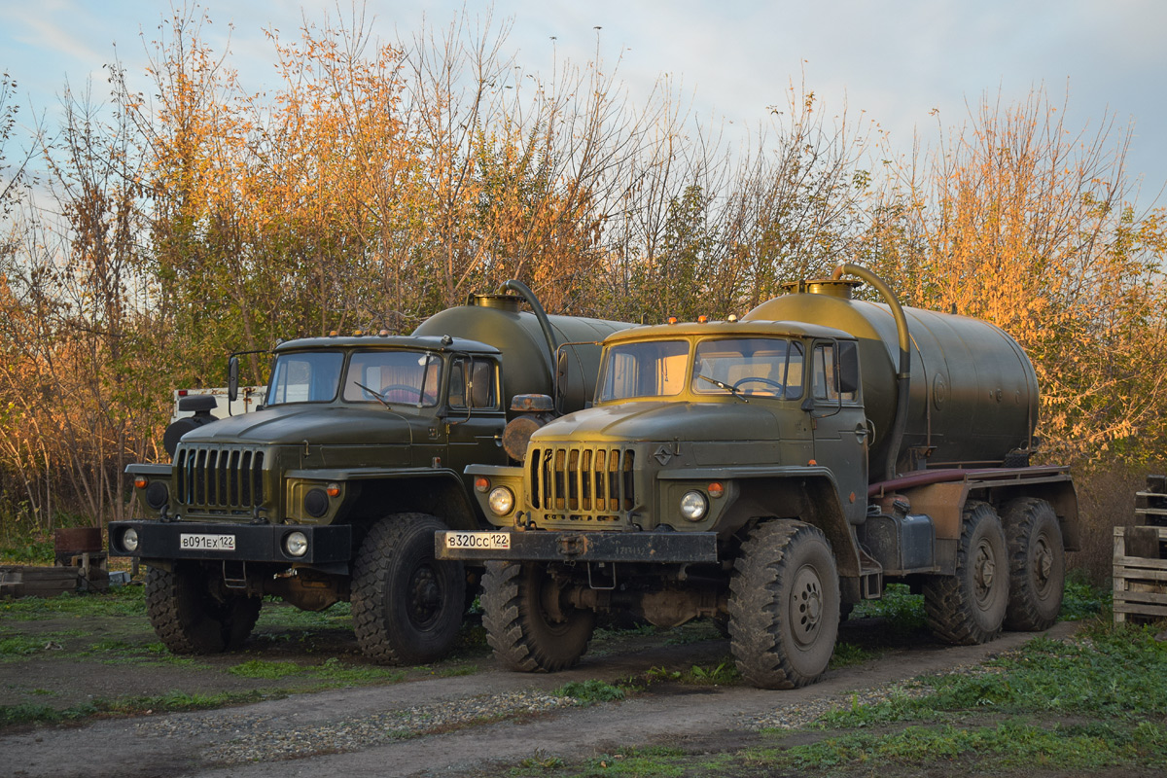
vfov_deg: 21.6
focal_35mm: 63
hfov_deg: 31.9
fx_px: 2042
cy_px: 389
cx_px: 584
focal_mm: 42
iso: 200
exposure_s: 1/160
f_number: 6.3
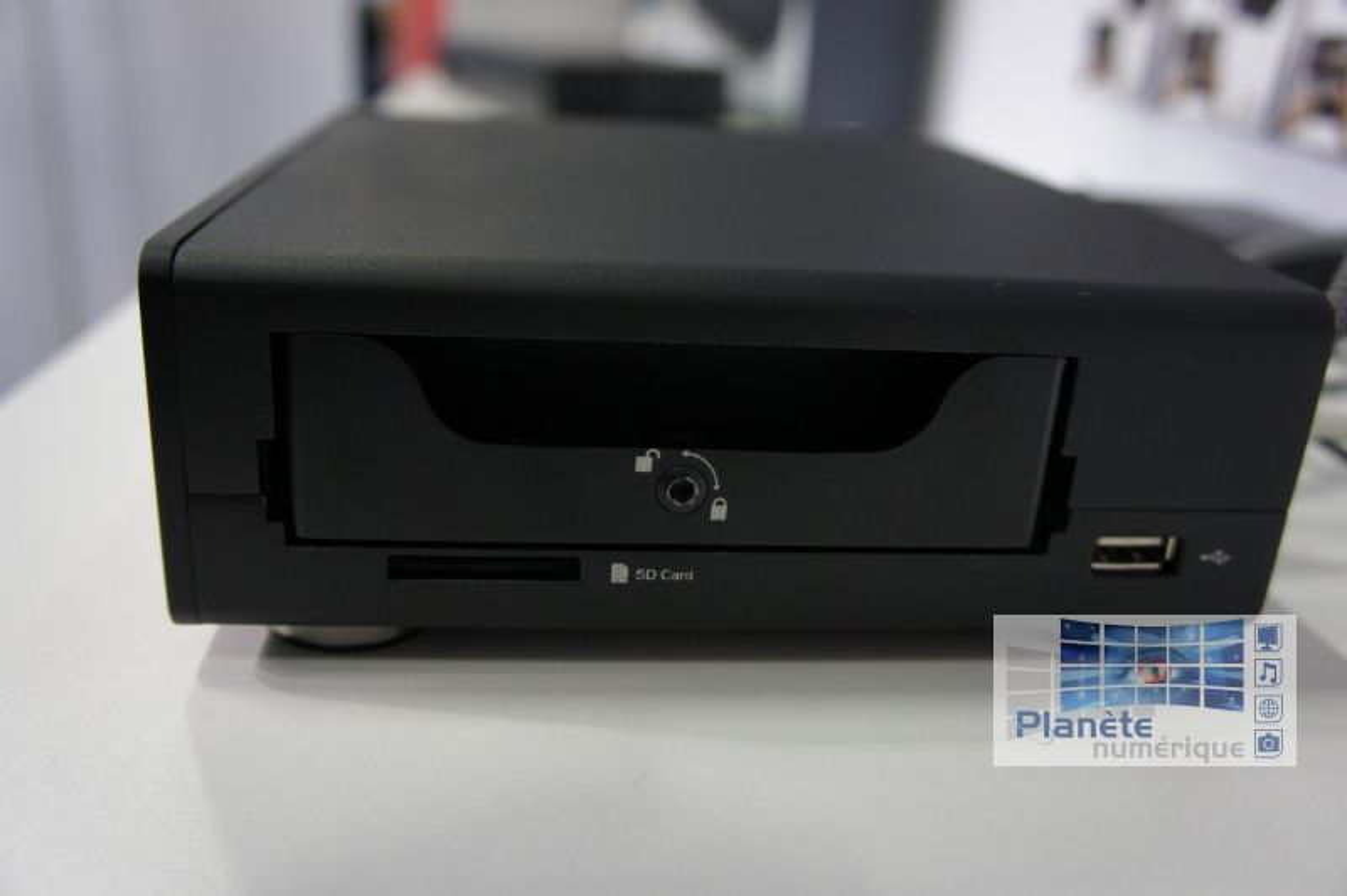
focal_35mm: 32
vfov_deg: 41.6
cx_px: 674
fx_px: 1178
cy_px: 448
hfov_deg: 59.5
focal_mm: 21
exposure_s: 1/40
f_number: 4
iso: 500
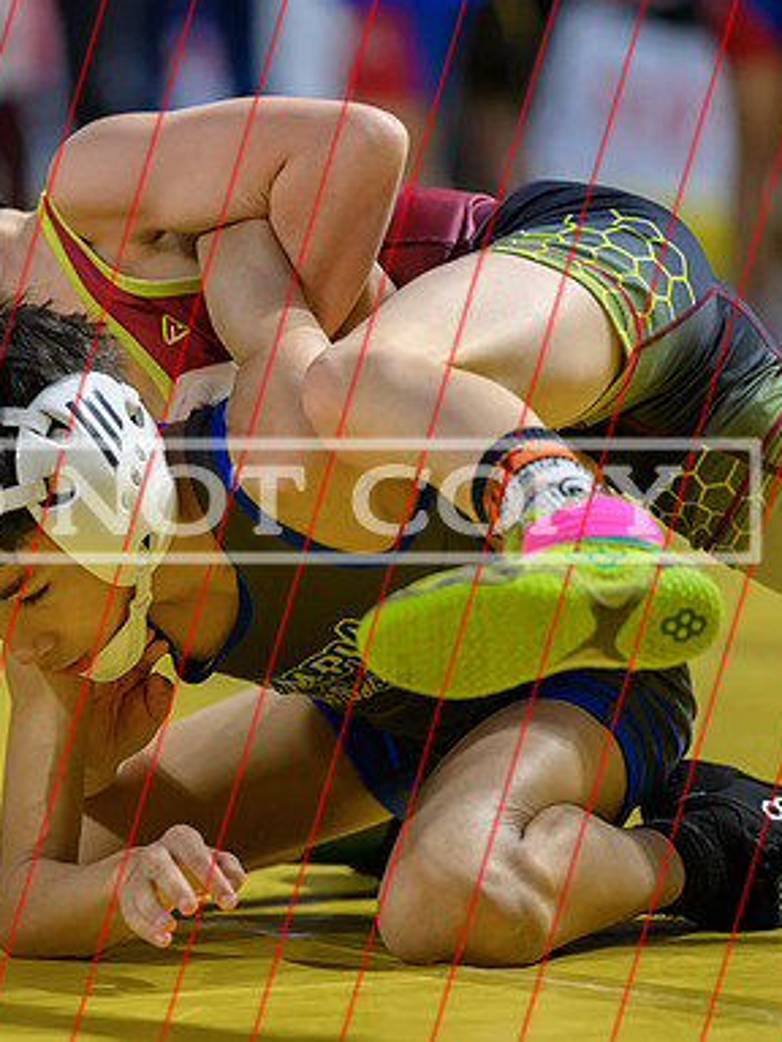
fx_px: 10452
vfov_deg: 5.7
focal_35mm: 347
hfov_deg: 4.3
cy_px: 484
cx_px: 117
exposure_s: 1/800
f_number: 2.8
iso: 2200
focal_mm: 200
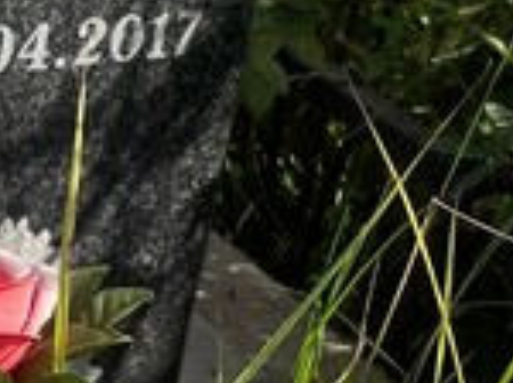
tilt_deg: -11.8
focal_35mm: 139
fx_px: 2057
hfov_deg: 13.4
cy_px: -434
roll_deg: -7.1
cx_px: -253
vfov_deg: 9.7
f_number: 1.6
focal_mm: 4.2
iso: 32
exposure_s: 1/2959
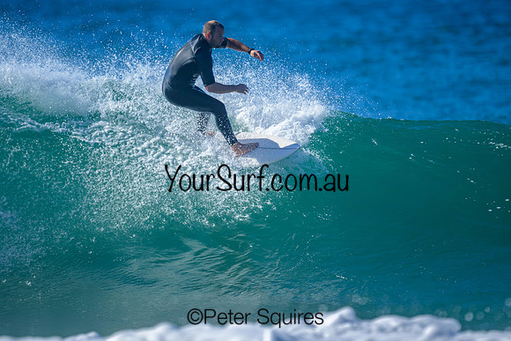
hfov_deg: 2.1
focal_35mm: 989
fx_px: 14047
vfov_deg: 1.4
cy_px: 132
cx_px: 220
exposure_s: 1/2000
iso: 320
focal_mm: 800
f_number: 6.3
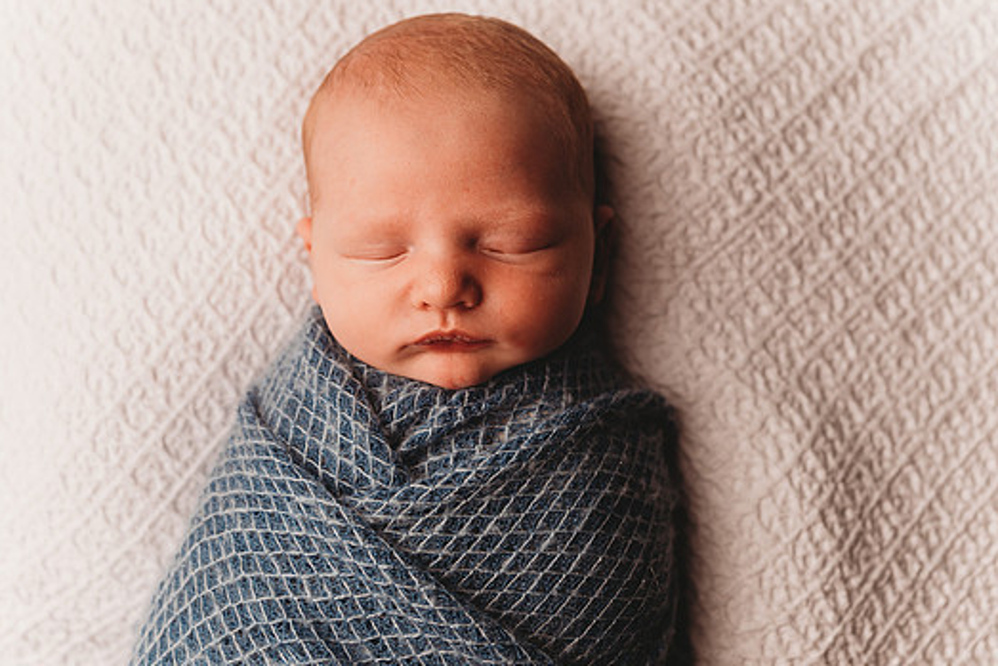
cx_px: 460
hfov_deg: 38.8
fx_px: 1414
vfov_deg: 26.5
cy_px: 302
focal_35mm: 51
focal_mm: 46
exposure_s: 1/160
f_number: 4
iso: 100
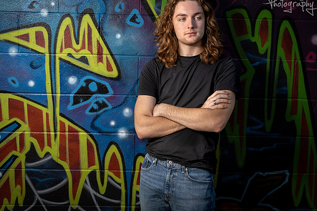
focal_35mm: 63
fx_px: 555
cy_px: 93
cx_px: 152
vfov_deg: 21.6
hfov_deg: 31.9
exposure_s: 1/1000
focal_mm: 56
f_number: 2.8
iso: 100
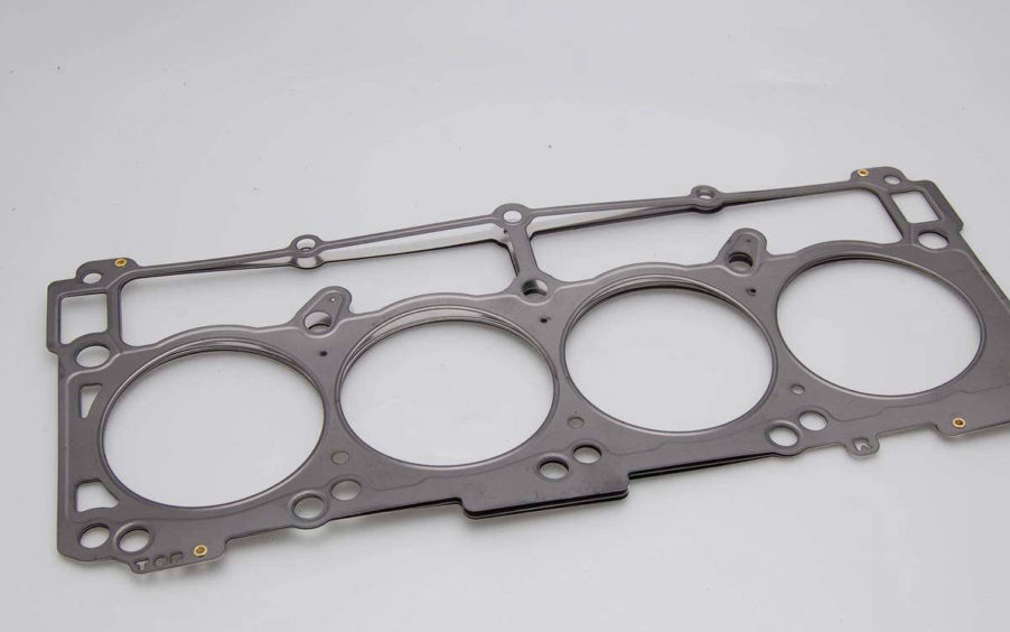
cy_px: 336
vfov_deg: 24.9
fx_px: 1432
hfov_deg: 38.8
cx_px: 537
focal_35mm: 52
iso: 200
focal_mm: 30
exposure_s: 1/125
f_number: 8
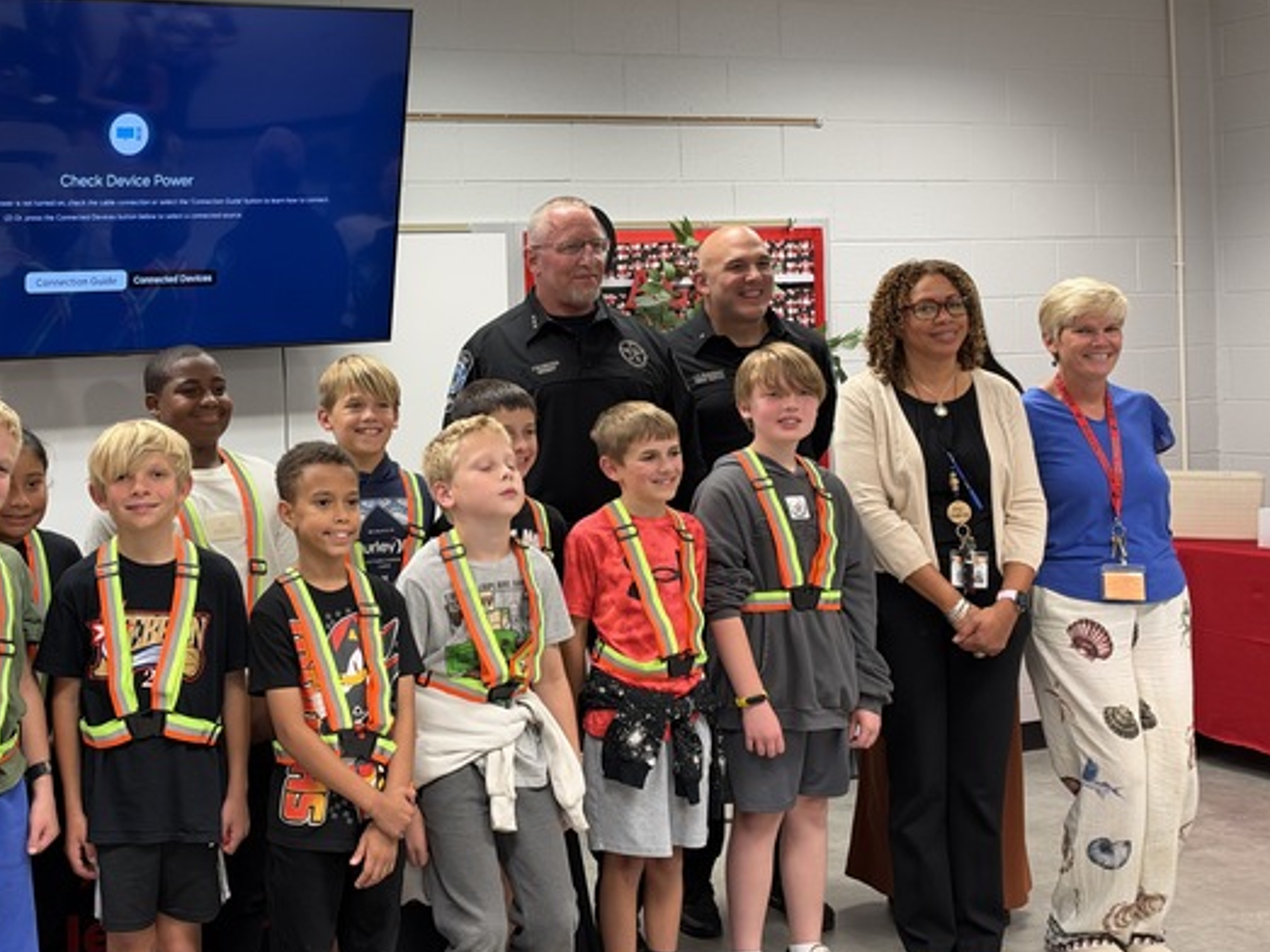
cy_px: 386
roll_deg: +2.1
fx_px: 1724
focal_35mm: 47
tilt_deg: -0.9
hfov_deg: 39.0
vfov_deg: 30.8
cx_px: 272
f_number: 1.8
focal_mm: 6.93
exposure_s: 1/120
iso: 250
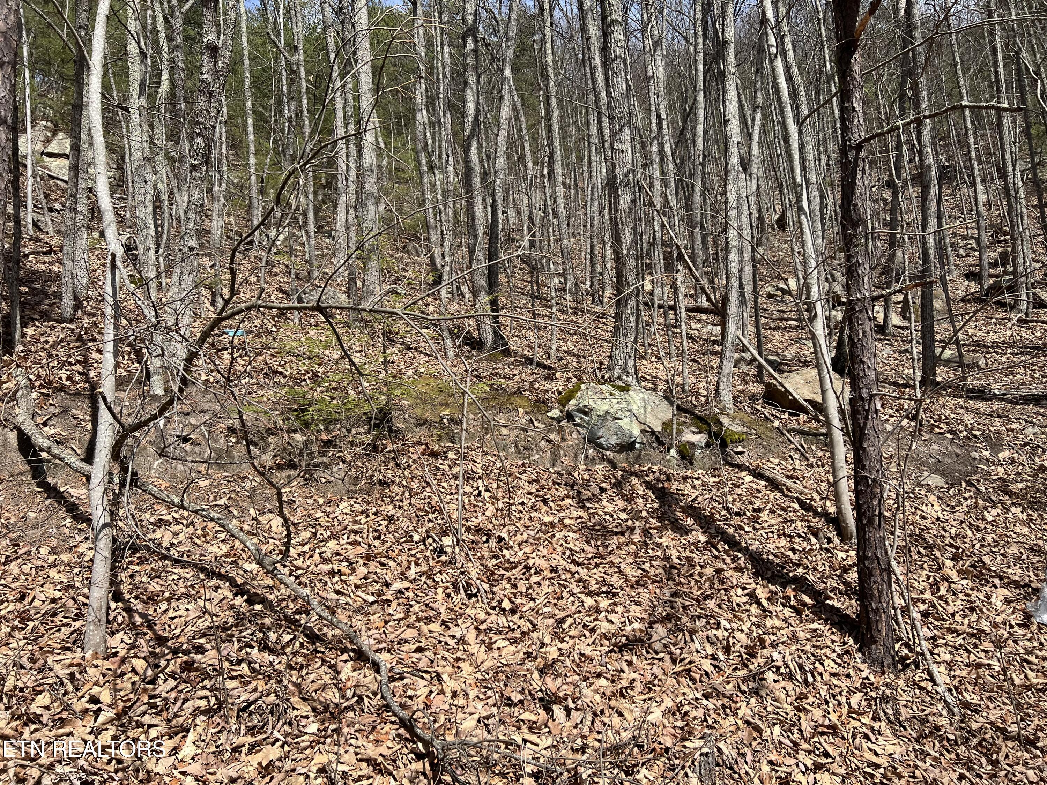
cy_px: 392
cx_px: 524
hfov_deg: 67.3
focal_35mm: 26
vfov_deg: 53.1
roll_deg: +3.0
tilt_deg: +14.4
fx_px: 786
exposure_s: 1/3460
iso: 50
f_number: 1.5
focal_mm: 5.7
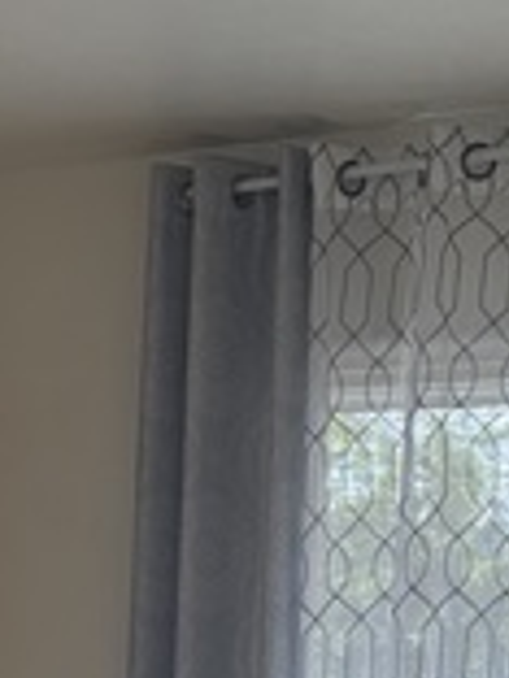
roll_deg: -1.7
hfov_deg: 13.2
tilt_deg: -6.1
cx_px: 35
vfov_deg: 16.4
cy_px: 958
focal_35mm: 111
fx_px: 2176
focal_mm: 5.96
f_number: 1.6
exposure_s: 1/249
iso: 50
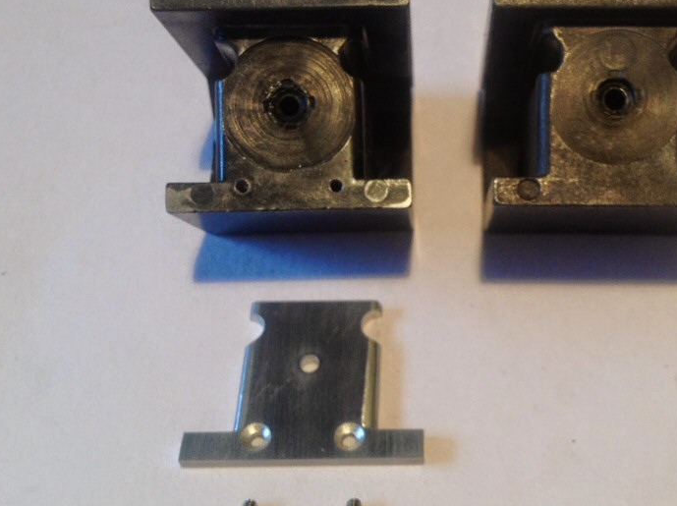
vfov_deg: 28.0
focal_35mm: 52
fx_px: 1016
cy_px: 245
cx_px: 447
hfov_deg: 36.5
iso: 64
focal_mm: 4.28
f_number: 2.4
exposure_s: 1/15
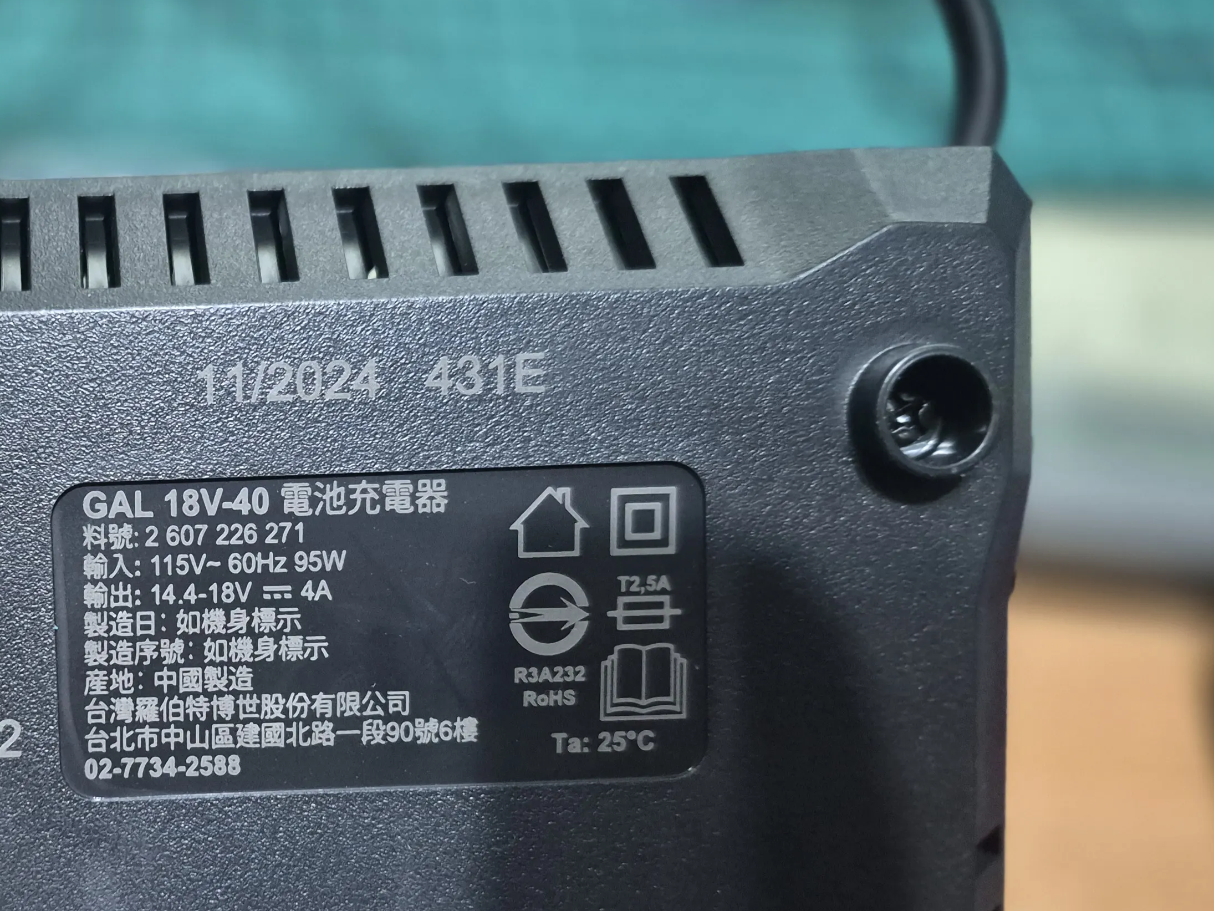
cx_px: 120
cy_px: 610
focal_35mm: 42
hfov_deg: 41.3
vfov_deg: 34.0
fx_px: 1473
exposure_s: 1/120
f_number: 1.8
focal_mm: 5.4
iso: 2000
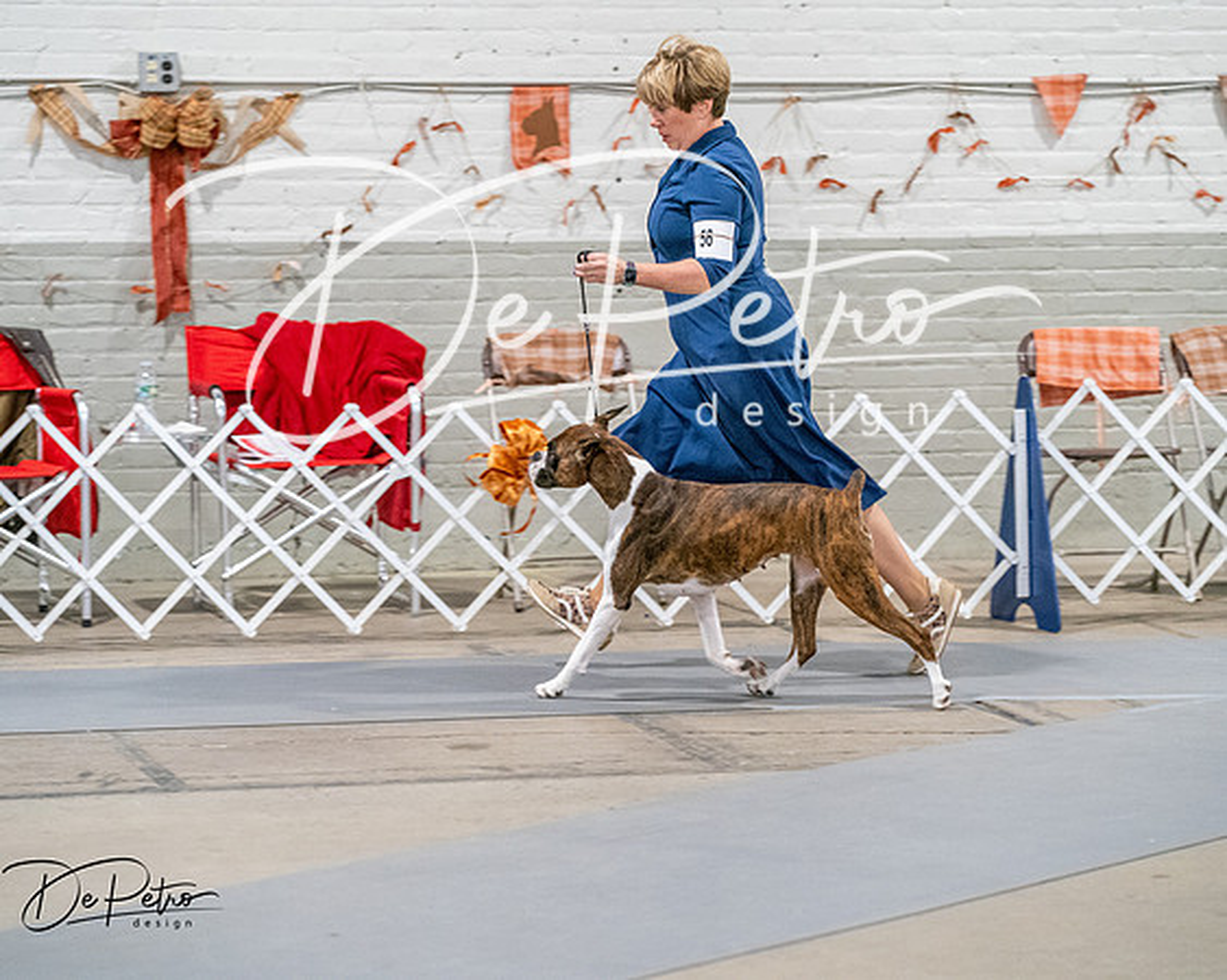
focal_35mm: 141
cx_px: 614
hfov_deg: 13.7
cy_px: 490
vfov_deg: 11.0
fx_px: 5110
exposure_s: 1/250
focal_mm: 125
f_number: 3.5
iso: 6400
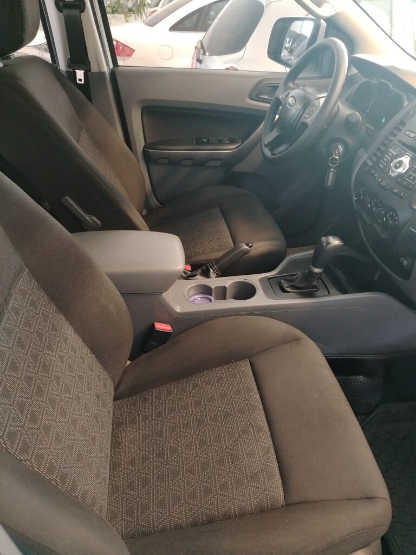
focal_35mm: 24
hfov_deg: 56.8
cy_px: 278
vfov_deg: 71.6
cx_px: 208
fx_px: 385
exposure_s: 1/20
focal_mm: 5.25
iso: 3244
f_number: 1.75
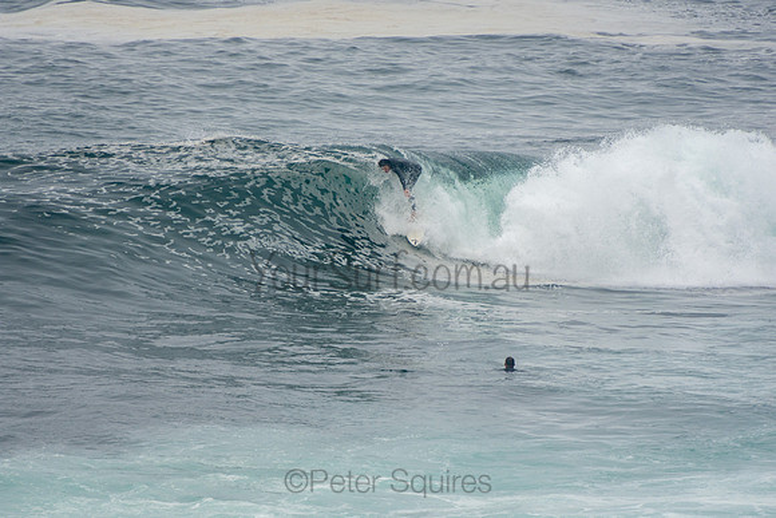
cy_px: 259
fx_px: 12936
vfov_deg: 2.3
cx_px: 388
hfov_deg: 3.4
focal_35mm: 600
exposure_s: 1/1250
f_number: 5.6
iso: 360
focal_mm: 400
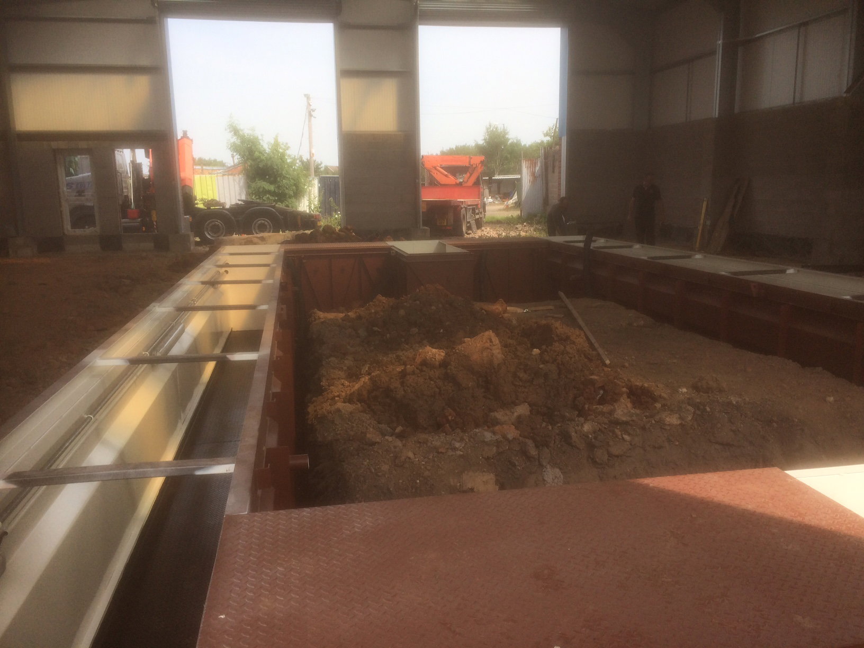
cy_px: 324
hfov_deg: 61.7
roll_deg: +0.3
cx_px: 432
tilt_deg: -7.9
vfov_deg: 48.2
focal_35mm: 29
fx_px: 724
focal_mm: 4.15
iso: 32
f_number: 2.2
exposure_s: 1/595
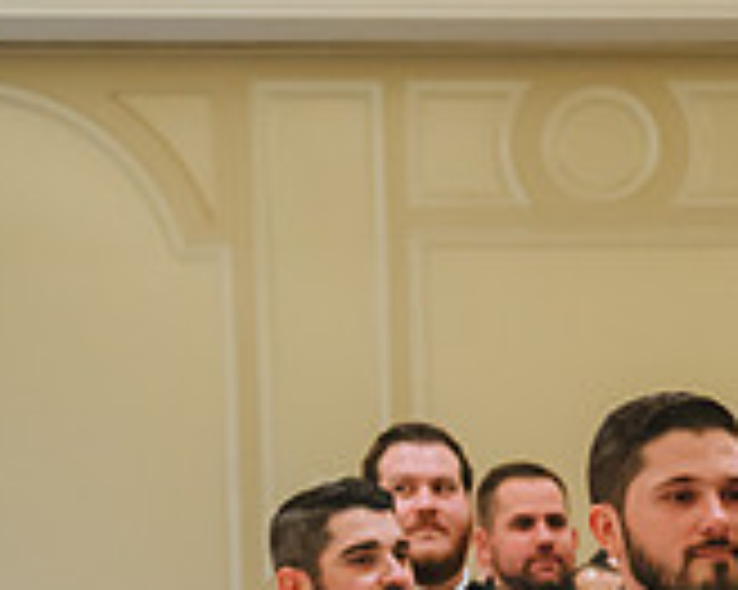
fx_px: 2750
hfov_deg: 14.2
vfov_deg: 11.9
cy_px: 780
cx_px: 1130
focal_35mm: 126
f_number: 3.5
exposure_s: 1/160
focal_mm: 35
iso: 2500
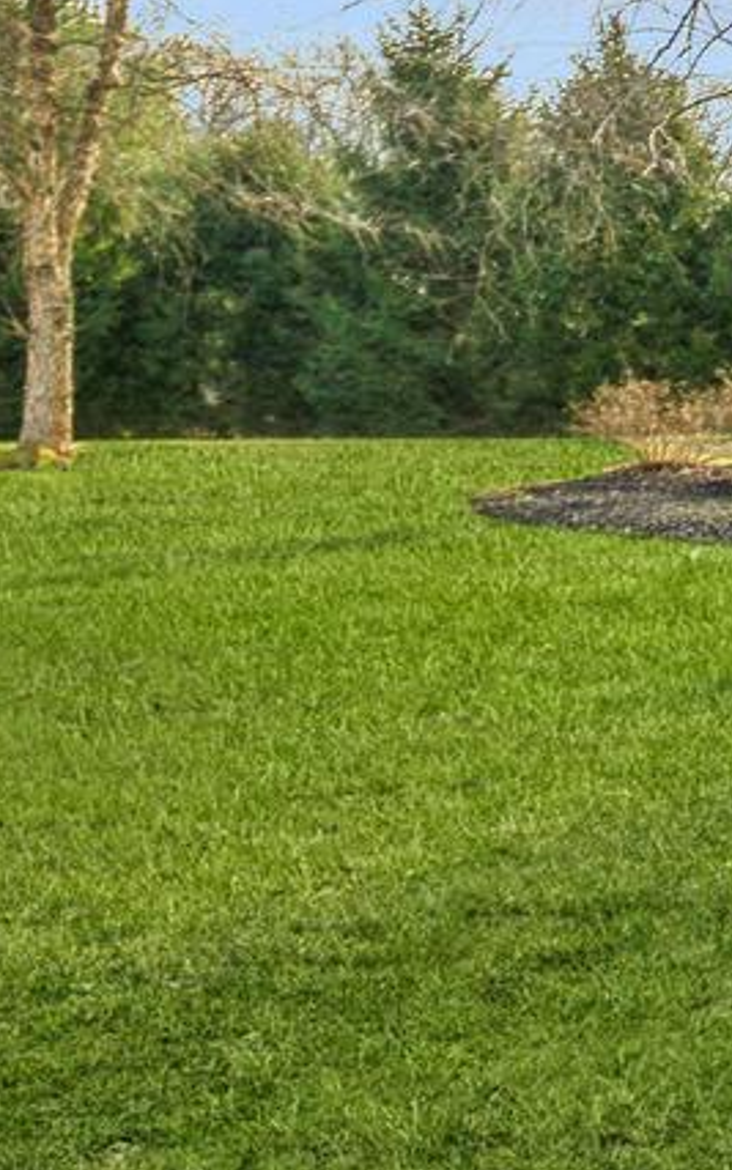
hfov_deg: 10.9
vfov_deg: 22.8
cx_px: 2138
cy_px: -245
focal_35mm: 83
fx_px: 2648
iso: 160
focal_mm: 17
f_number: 8
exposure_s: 1/60
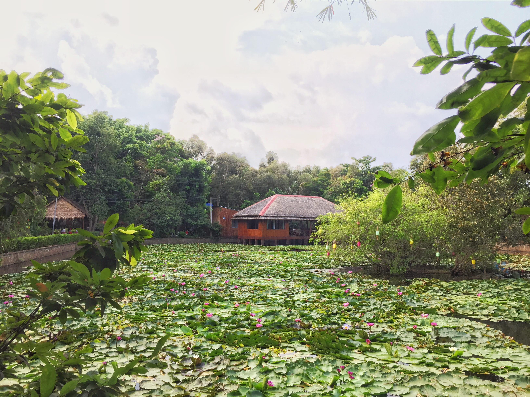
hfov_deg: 61.7
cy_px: 198
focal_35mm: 29
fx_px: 444
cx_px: 265
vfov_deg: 48.2
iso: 40
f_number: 2.2
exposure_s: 1/120
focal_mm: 4.15
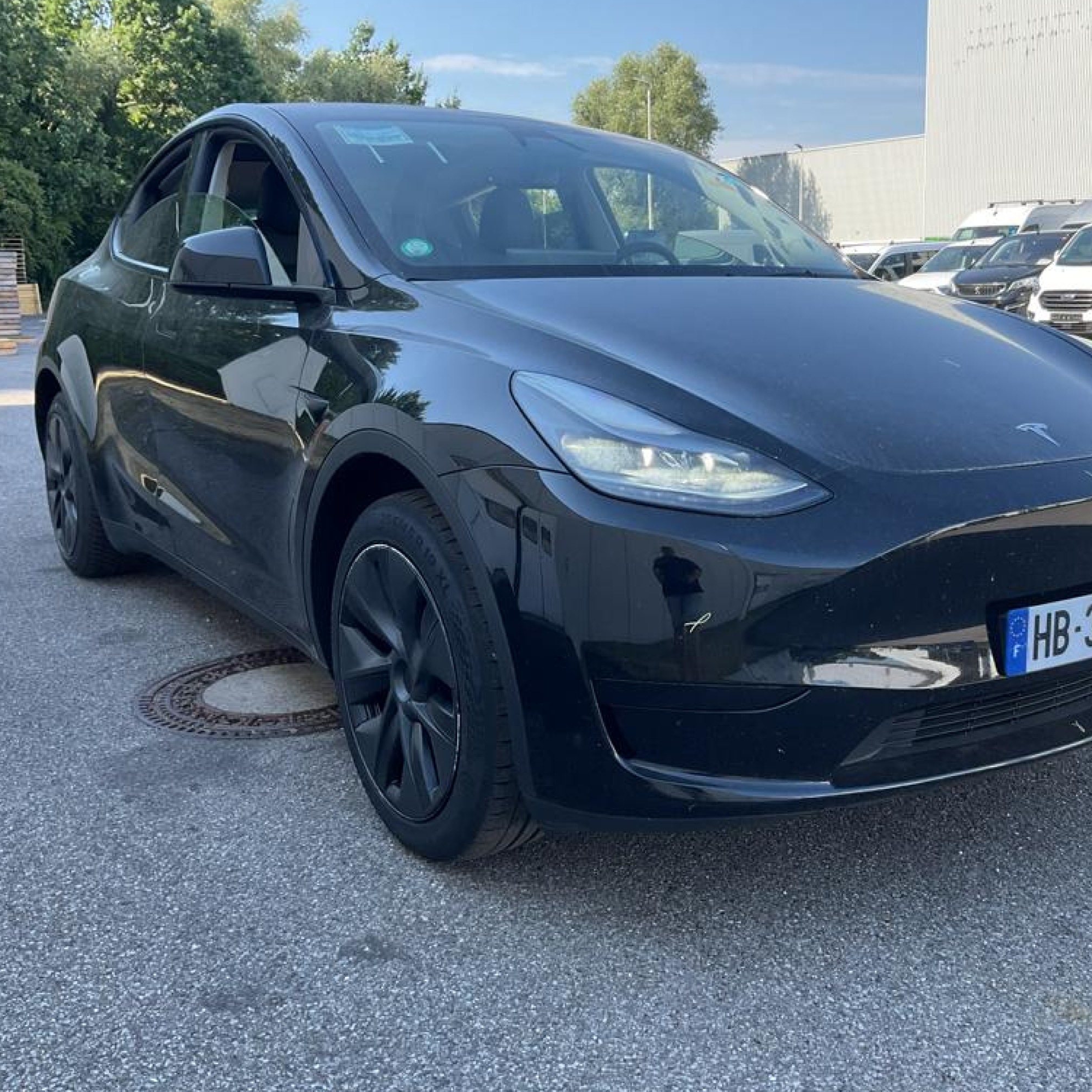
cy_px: 540
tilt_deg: -12.5
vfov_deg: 47.2
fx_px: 1249
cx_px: 683
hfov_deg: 46.8
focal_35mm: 35
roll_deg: -0.8
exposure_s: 1/415
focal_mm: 3
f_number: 1.8
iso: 16
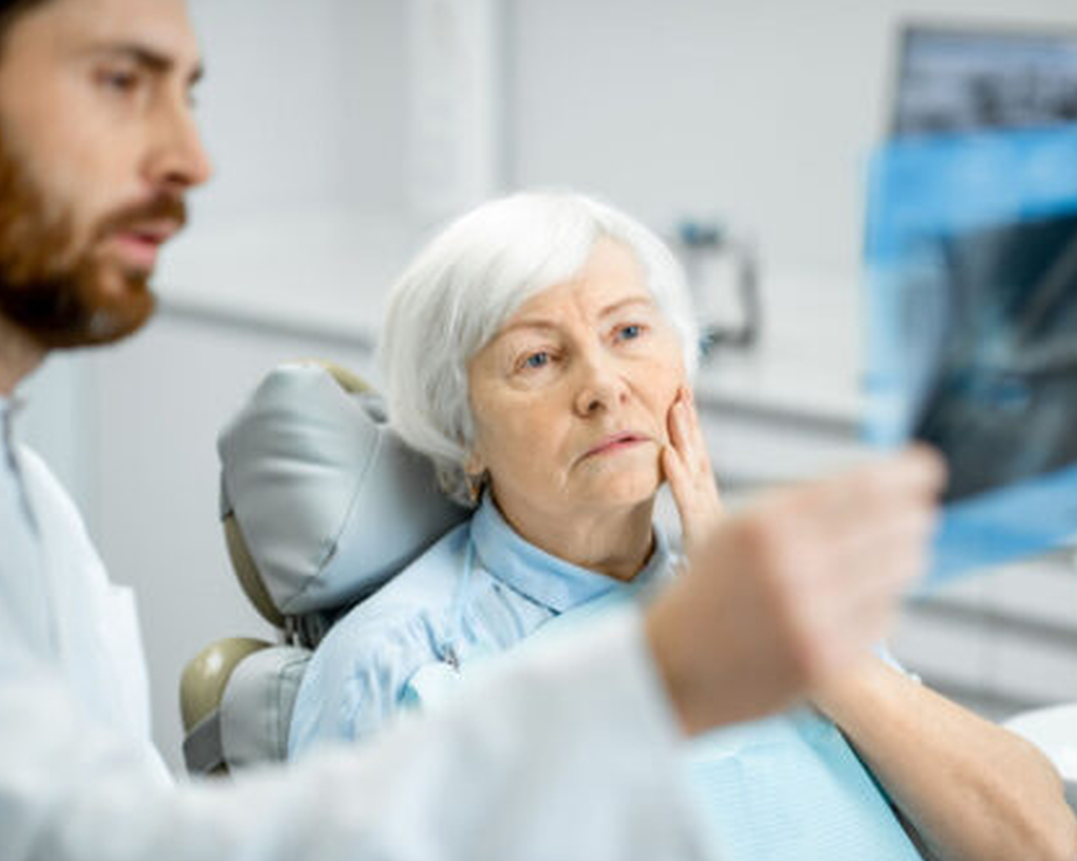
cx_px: 622
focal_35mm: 97
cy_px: 432
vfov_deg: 15.9
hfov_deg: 19.7
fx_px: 3092
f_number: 2.2
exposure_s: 1/200
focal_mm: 85
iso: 250
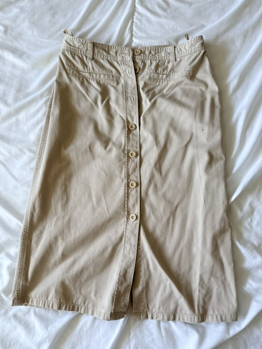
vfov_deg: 71.6
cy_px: 174
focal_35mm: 24
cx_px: 131
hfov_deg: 56.8
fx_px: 242
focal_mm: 6.76
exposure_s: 1/121
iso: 125
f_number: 1.78
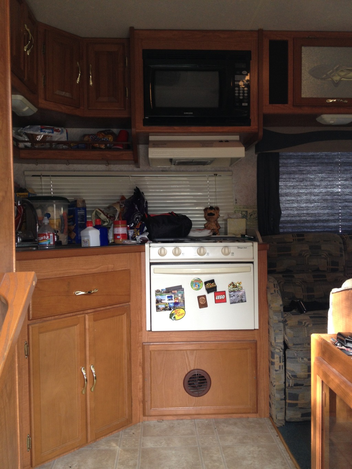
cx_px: 176
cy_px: 234
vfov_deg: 52.6
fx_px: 474
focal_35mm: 35
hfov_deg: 40.7
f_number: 2.4
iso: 64
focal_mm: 4.28
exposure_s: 1/60
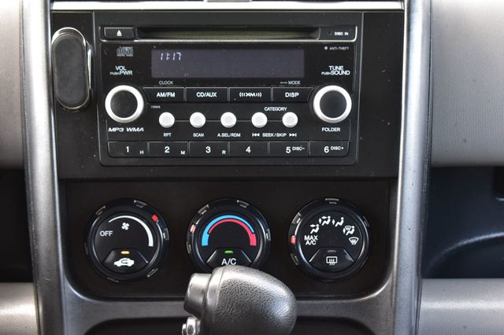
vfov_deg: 16.5
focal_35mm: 82
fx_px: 1154
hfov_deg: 24.6
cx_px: 252
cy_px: 168
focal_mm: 55
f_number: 7.1
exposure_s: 1/25
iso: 400
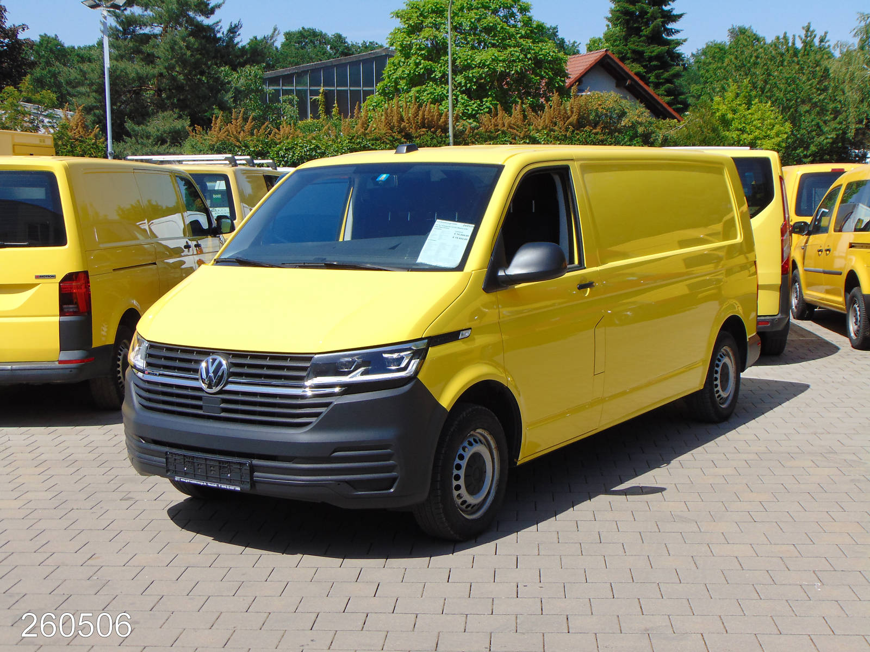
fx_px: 1257
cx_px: 435
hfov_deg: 38.2
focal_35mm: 50
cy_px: 326
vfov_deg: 29.1
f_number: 9
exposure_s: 1/200
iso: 80
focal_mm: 9
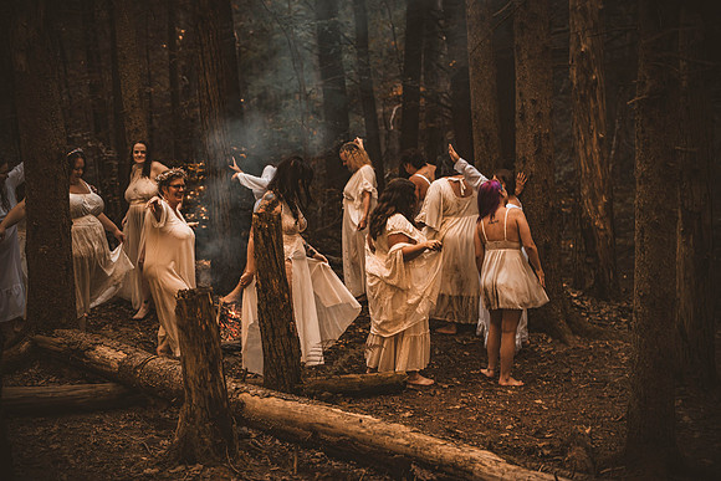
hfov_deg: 27.0
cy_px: 240
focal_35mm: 75
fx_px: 1502
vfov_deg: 18.2
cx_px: 360
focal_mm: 75
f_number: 2.8
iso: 1000
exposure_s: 1/160
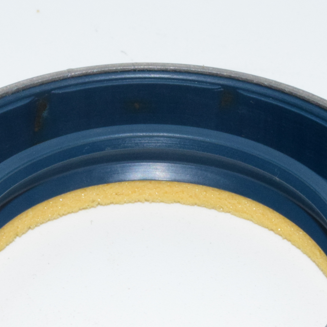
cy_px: 304
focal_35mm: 160
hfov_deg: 10.9
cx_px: 162
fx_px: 1710
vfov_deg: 10.9
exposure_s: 1/60
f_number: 32
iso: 1600
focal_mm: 38
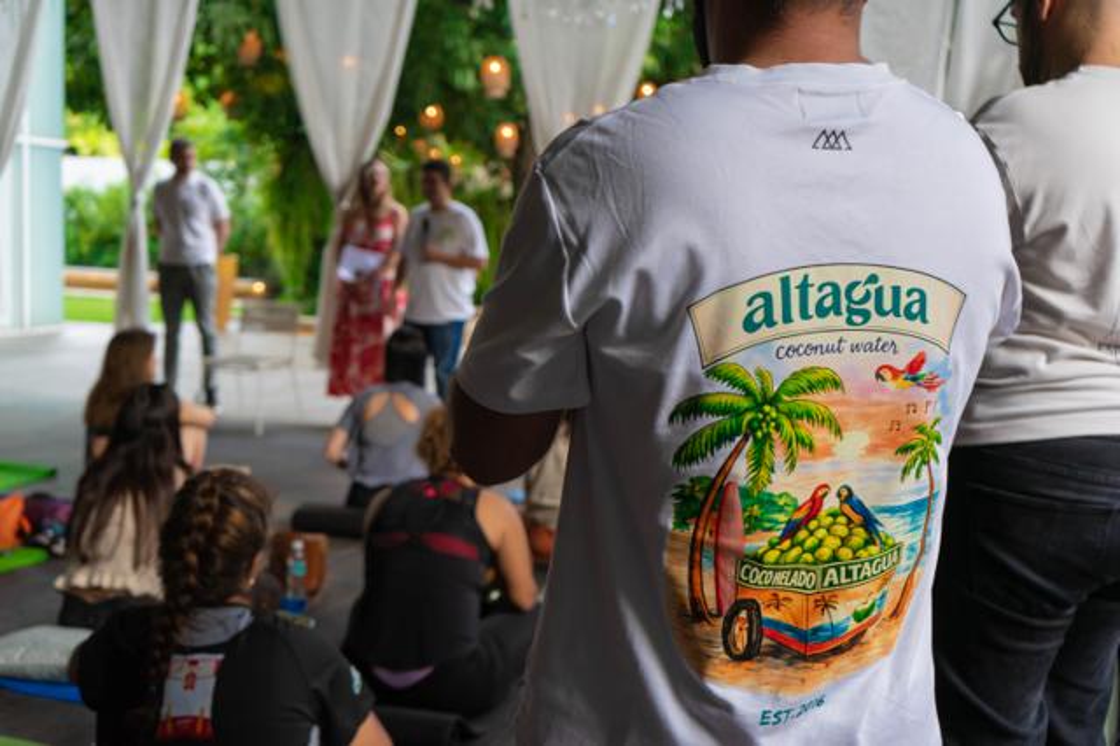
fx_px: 1182
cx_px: 560
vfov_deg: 35.0
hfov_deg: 50.7
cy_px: 373
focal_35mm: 38
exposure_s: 1/160
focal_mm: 38
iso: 1000
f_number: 4
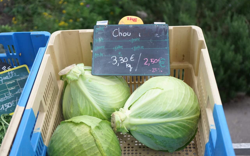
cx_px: 125
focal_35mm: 48
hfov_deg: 41.8
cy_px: 78
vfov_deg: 26.9
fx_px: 327
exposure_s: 1/2000
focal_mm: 47
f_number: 4.5
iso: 1250
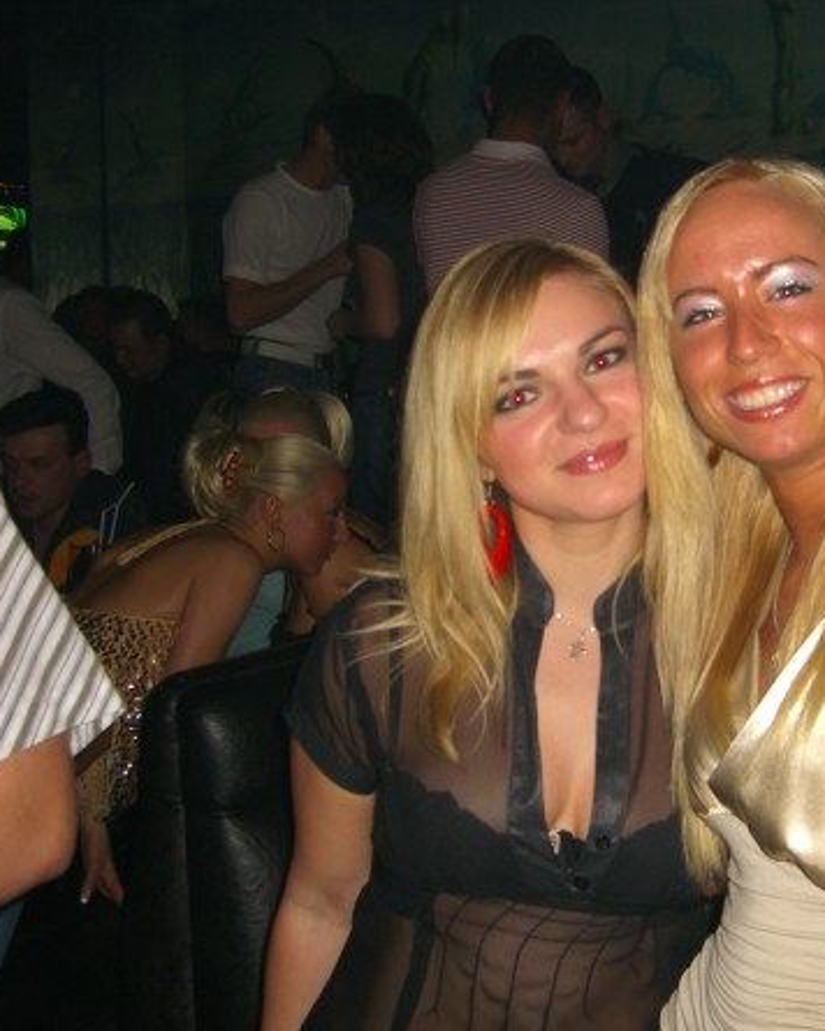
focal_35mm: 50
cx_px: 623
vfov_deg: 37.3
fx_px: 1526
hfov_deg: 29.7
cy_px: 517
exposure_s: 1/60
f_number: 2.8
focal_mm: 7.9
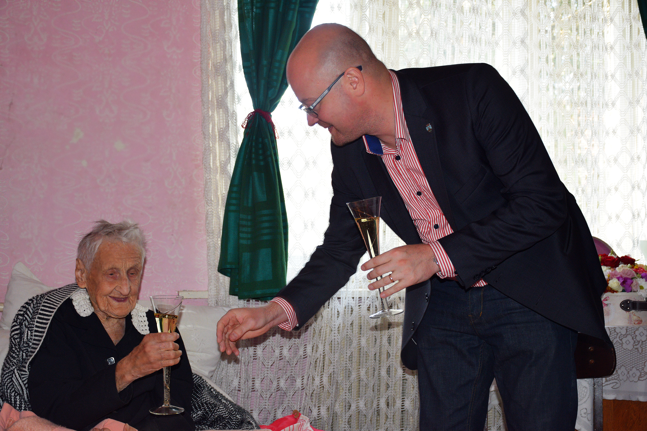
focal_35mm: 51
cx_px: 324
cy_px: 216
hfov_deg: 38.9
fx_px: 917
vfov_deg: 26.5
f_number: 4.2
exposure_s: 1/60
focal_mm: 34
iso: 800
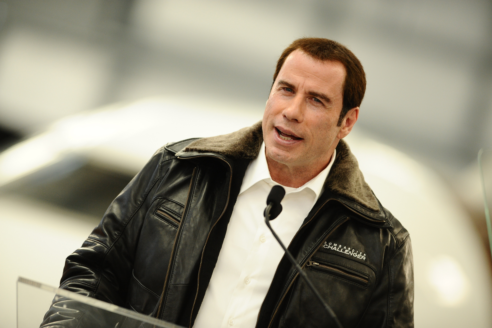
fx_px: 4097
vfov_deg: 4.6
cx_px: 246
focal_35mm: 300
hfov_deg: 6.9
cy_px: 164
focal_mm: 300
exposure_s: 1/500
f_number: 2.8
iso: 2000
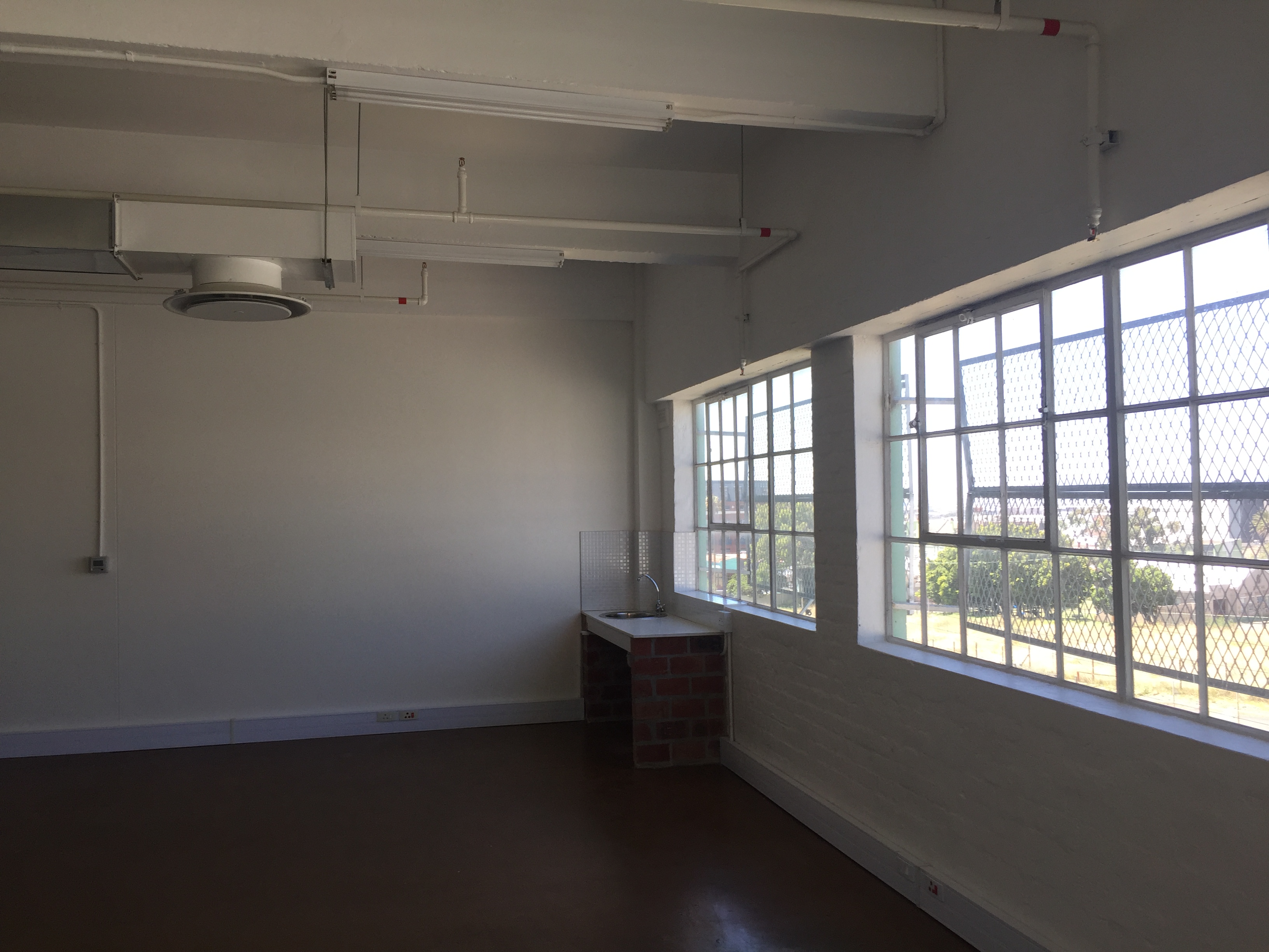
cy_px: 476
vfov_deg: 48.2
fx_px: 1063
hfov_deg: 61.7
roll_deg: +3.4
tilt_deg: +3.8
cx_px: 634
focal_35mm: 29
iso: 32
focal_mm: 4.15
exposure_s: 1/234
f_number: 2.2
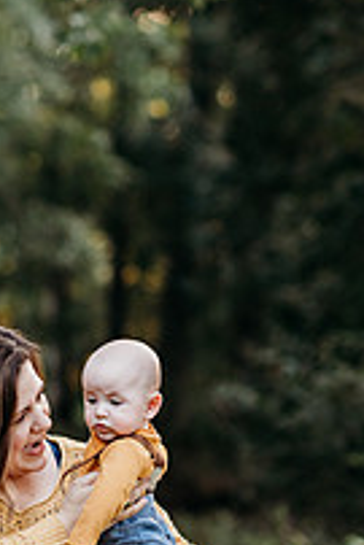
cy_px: 459
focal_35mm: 189
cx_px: -27
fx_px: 2861
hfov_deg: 7.2
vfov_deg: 10.8
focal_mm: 85
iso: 200
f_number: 2.2
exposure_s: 1/200
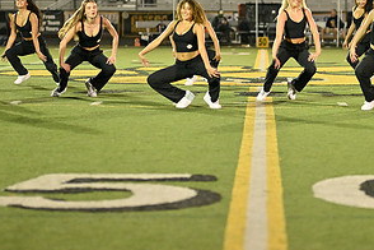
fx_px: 1537
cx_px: 276
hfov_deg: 13.8
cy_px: 46
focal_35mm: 148
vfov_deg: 9.2
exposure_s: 1/500
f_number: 1.2
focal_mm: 50
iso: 400
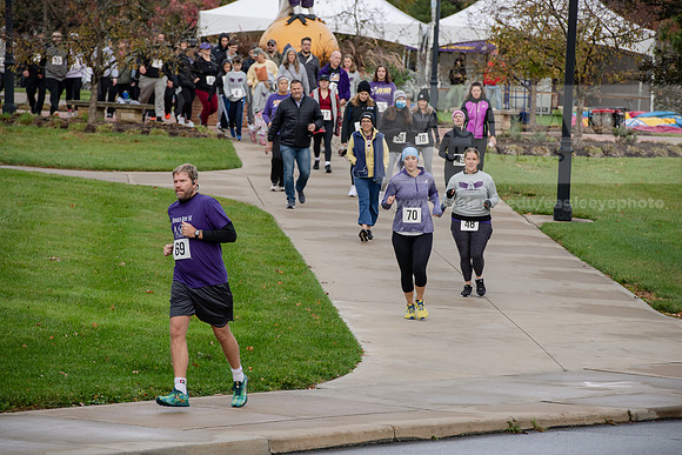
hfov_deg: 10.3
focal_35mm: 200
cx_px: 341
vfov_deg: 6.9
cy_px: 228
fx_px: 3790
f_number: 6.3
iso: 640
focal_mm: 200
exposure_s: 1/500
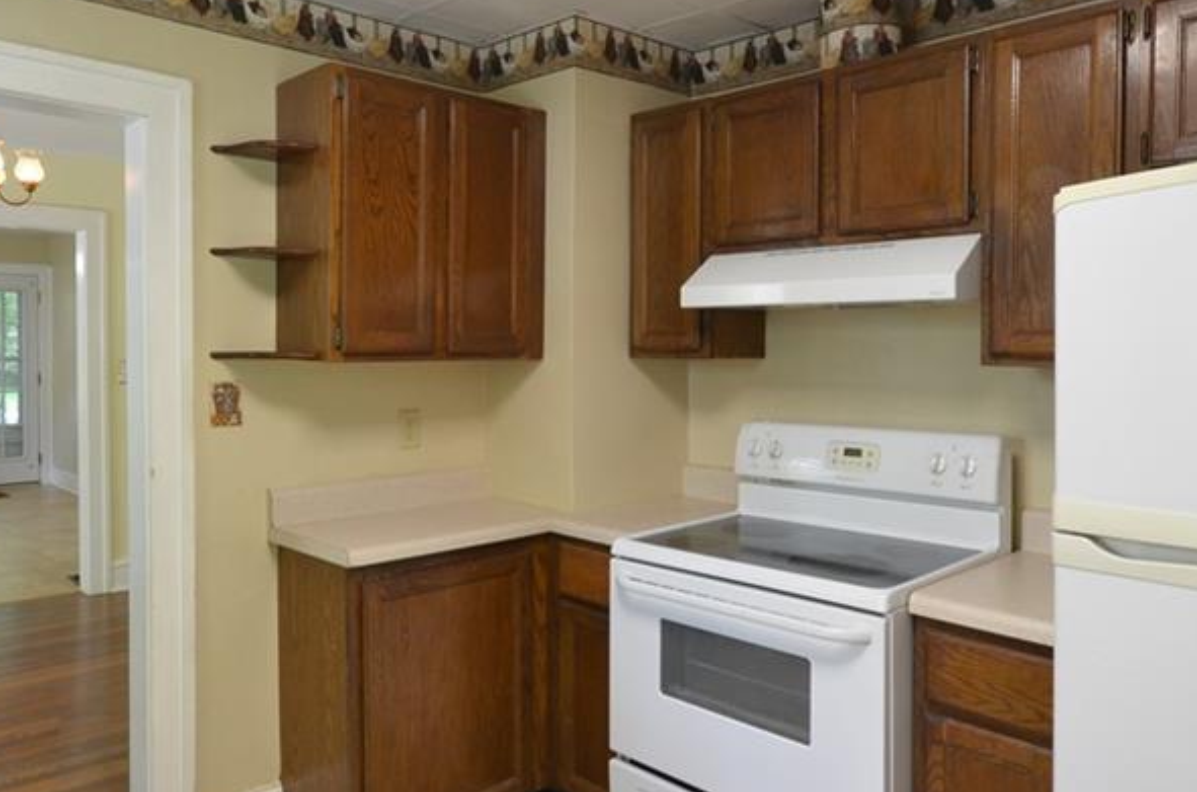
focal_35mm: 26
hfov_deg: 69.3
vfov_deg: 49.3
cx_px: 525
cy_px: 364
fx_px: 862
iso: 400
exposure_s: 1/15
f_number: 6.3
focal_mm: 10
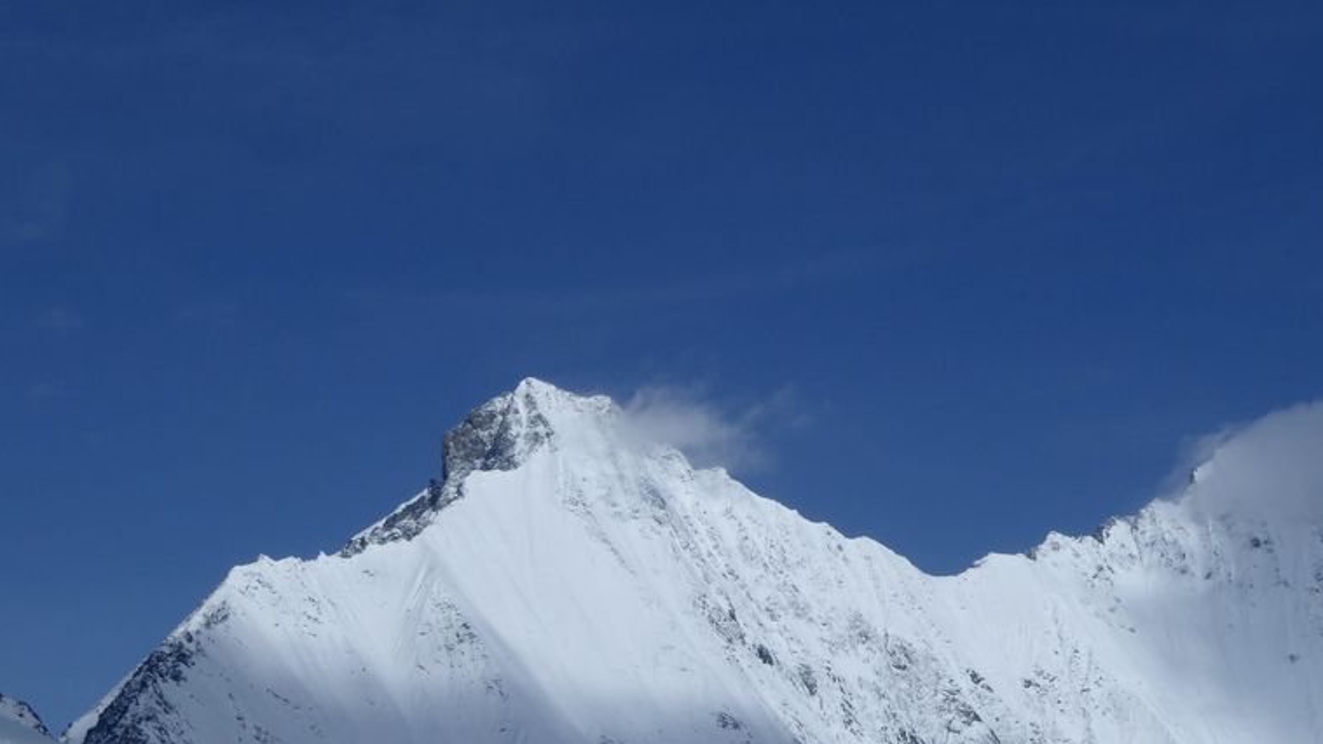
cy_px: 584
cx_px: 754
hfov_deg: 19.4
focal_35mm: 110
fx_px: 3858
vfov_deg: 11.0
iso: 80
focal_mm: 14.1
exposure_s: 1/1600
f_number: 5.6
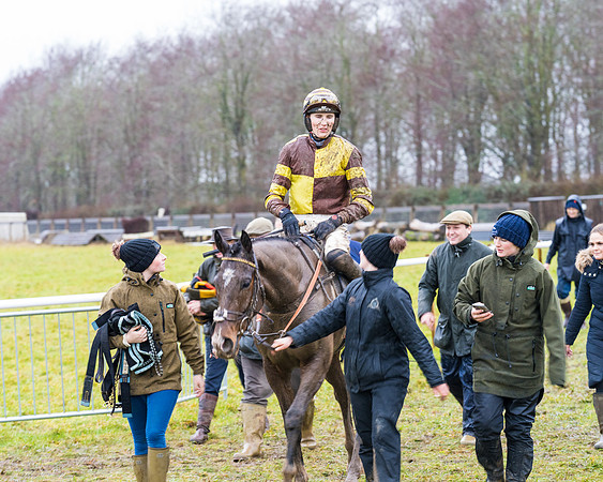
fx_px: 2712
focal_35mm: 152
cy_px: 241
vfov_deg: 10.2
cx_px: 276
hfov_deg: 12.7
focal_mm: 135
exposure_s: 1/50
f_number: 5
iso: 2000
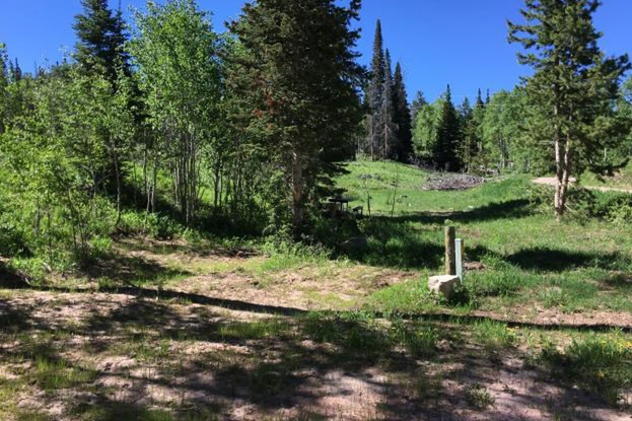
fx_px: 544
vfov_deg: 42.3
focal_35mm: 31
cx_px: 317
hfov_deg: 60.3
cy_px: 194
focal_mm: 4.15
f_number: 2.2
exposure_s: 1/739
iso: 25
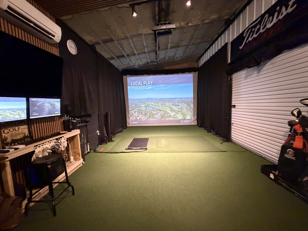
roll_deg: +1.6
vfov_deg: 85.7
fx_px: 125
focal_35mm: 14
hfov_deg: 102.1
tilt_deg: -6.0
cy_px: 116
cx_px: 154
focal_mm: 2.22
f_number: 2.2
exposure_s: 1/30
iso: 2500
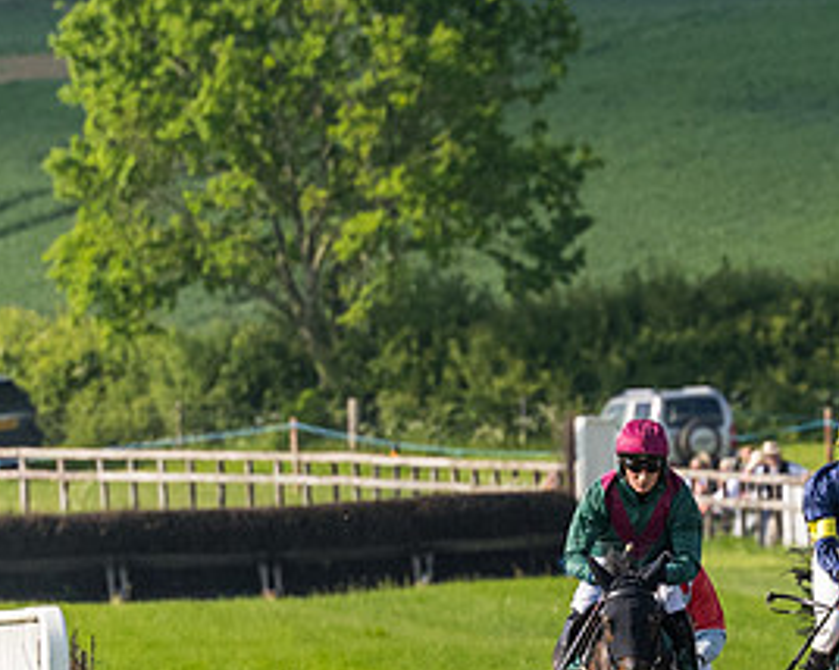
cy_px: 758
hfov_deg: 2.0
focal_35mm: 986
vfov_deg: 1.6
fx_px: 24466
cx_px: 973
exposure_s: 1/4000
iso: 500
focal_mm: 175
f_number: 4
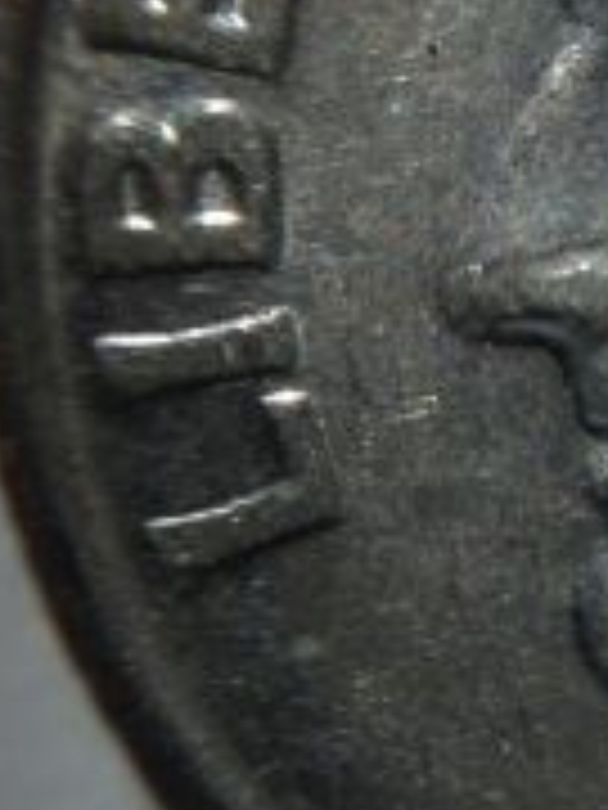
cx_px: 892
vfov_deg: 17.9
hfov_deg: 12.8
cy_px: 396
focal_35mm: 110
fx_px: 2576
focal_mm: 4.13
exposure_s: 1/40
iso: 64
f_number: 2.4
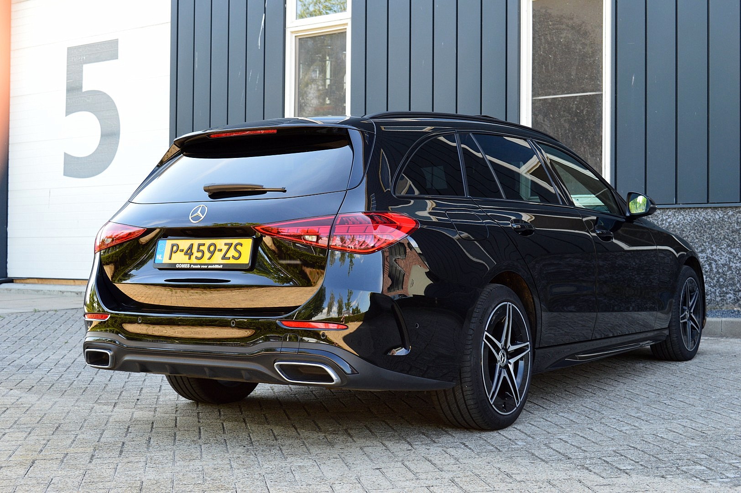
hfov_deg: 38.9
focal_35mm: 51
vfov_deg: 26.4
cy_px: 246
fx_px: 1049
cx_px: 370
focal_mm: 34
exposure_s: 1/100
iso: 400
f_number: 9
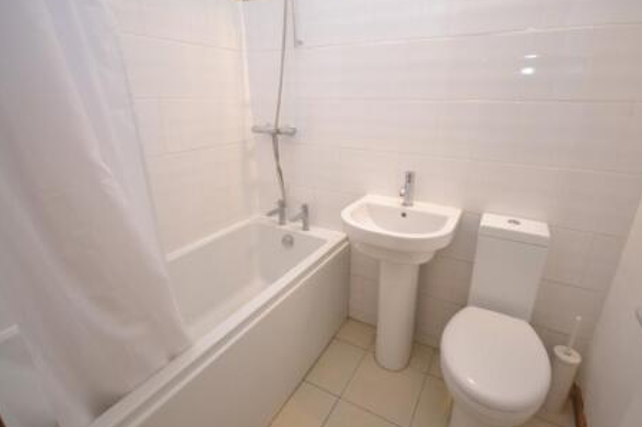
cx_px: 338
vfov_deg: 68.7
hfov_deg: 91.5
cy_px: 206
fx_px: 312
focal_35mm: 18
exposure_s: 1/60
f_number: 4.2
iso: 2500
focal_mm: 11
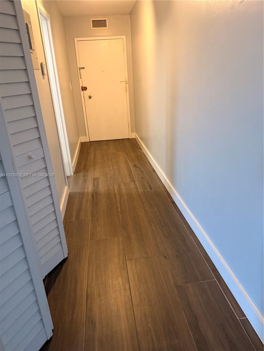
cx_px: 132
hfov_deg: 56.8
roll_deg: +4.7
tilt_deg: -21.1
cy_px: 176
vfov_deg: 71.6
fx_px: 244
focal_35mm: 24
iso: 250
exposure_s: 1/60
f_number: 1.78
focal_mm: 6.76
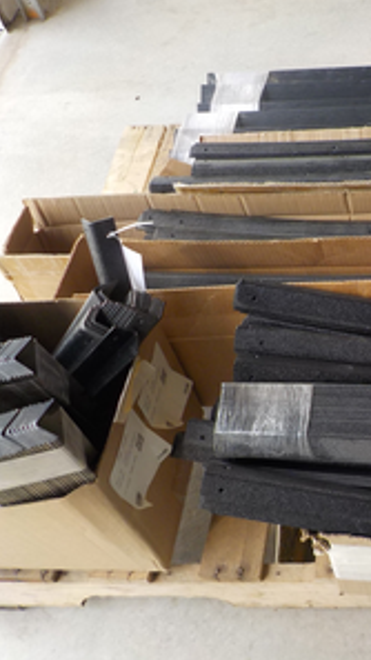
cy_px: 331
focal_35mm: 44
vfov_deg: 46.4
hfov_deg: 25.3
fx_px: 770
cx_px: 400
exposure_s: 1/100
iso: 125
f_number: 3.3
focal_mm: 4.1
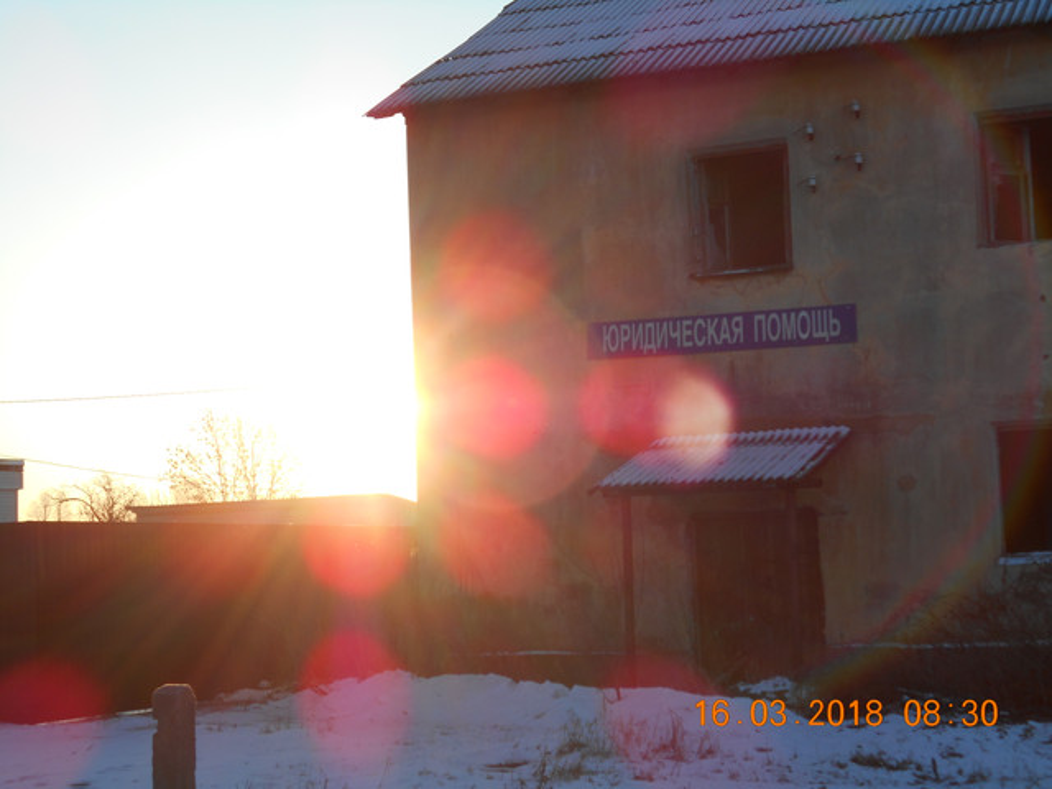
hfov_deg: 29.4
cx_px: 526
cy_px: 394
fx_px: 2006
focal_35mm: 66
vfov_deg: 22.3
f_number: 5.3
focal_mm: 11.6
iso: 80
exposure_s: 1/250
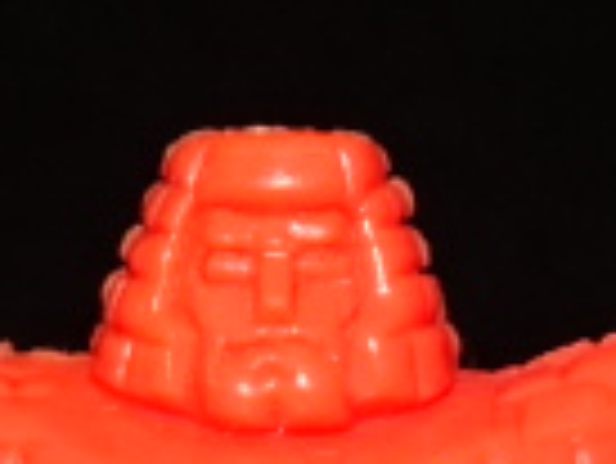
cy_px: 951
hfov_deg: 10.6
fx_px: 3331
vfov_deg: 7.6
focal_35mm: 187
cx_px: 279
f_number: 4
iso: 80
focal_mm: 6.8
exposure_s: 1/13
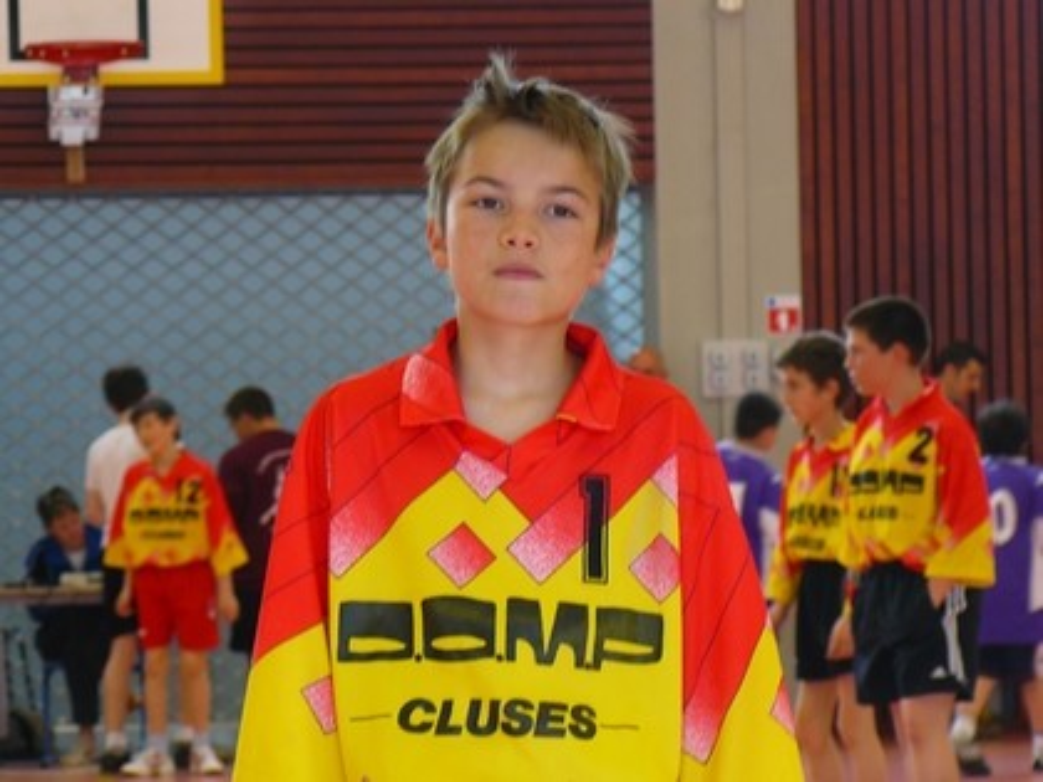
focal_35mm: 175
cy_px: 391
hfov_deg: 11.3
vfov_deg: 8.5
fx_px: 5273
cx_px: 522
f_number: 3.3
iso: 100
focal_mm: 29.1
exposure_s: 1/30
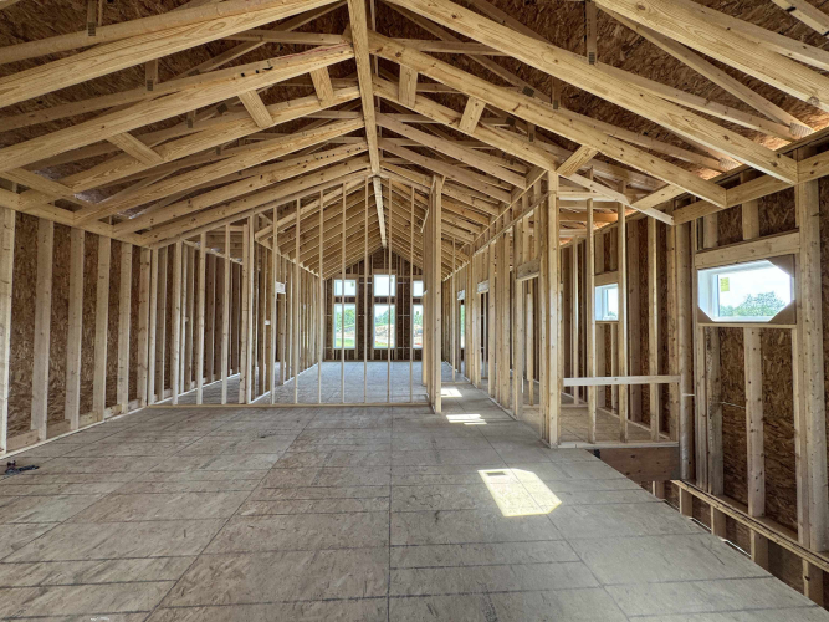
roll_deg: -0.1
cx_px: 414
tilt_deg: -0.3
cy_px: 311
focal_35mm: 14
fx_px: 335
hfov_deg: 102.1
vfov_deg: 85.7
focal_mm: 2.22
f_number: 2.2
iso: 80
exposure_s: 1/99
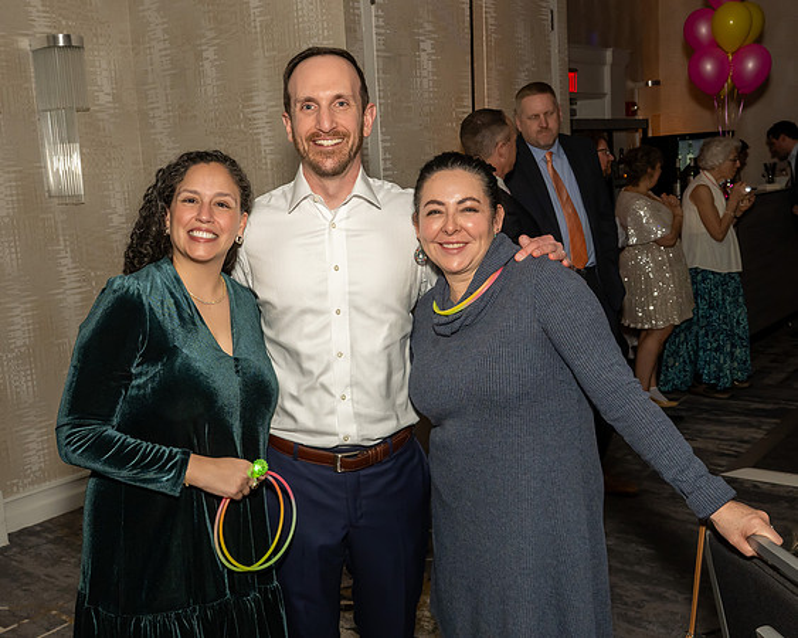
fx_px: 871
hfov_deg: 49.1
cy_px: 290
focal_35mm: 37
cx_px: 341
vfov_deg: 40.2
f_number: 7.1
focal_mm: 20
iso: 800
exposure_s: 1/250
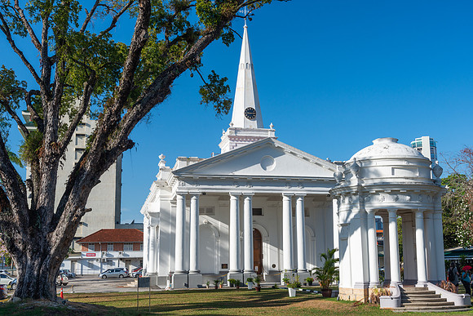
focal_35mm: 45
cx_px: 243
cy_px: 162
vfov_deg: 29.7
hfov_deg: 43.4
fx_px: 594
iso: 125
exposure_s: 1/90
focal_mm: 44
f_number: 9.5
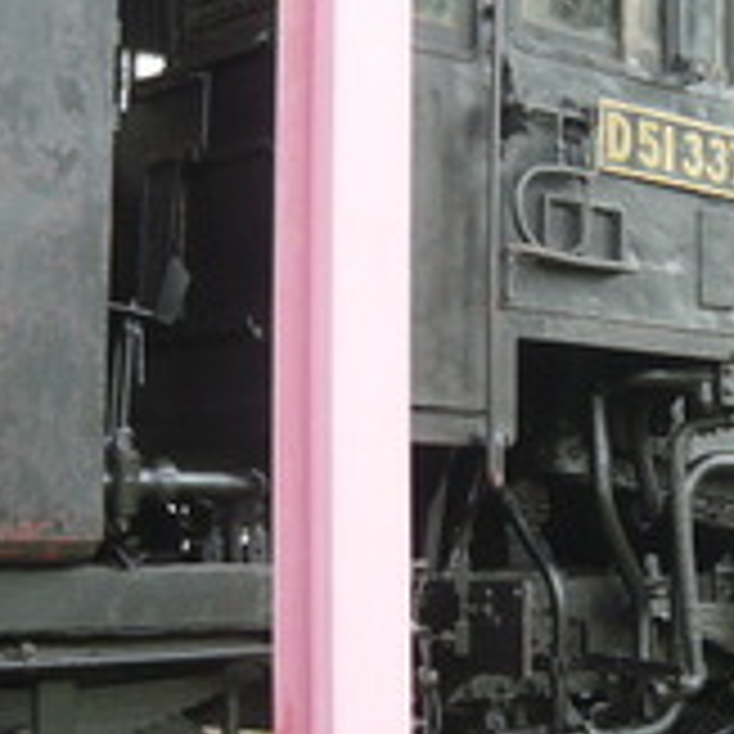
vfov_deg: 21.1
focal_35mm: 82
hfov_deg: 20.2
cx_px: 802
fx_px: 1967
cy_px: 331
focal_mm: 5.5
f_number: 2.8
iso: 100
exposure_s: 1/50
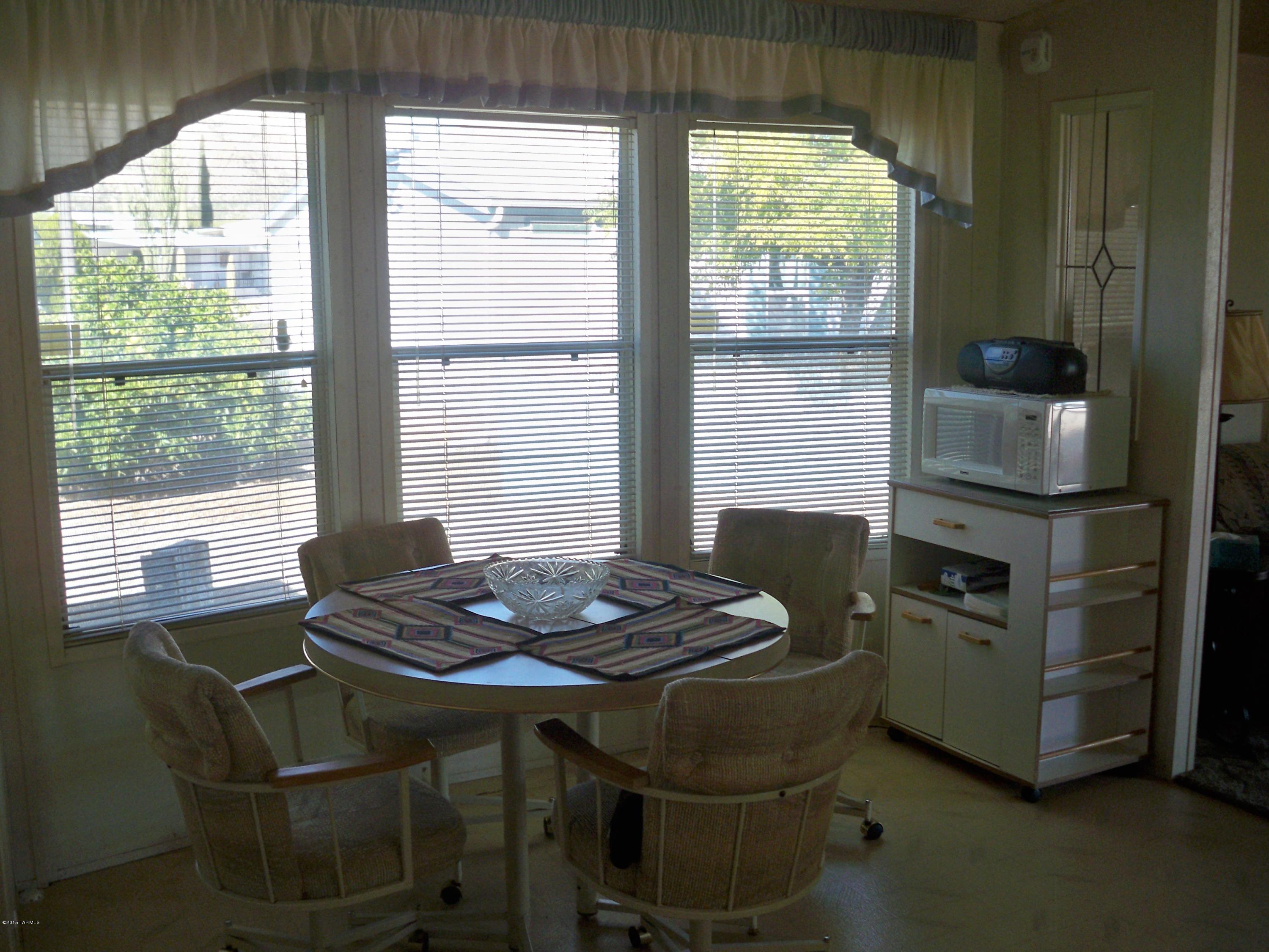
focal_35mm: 35
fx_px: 1283
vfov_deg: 40.7
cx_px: 634
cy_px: 476
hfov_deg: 52.6
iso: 125
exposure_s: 1/60
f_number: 3.1
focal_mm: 6.3
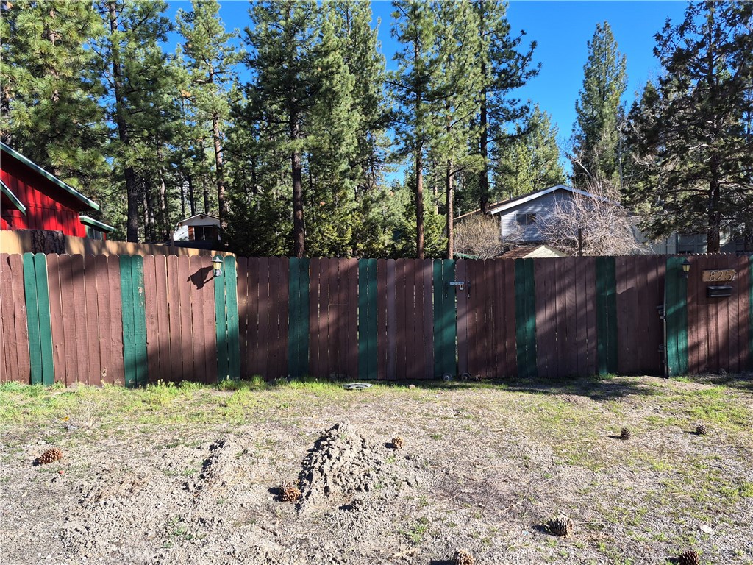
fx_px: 500
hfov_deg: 73.9
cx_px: 376
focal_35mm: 23
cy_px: 282
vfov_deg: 58.9
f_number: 1.8
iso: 80
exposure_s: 1/1728
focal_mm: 5.4
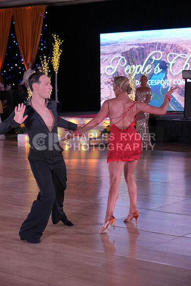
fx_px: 628
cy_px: 143
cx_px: 96
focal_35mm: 79
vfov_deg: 25.7
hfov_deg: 17.3
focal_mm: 79
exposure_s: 1/400
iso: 1000
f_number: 4
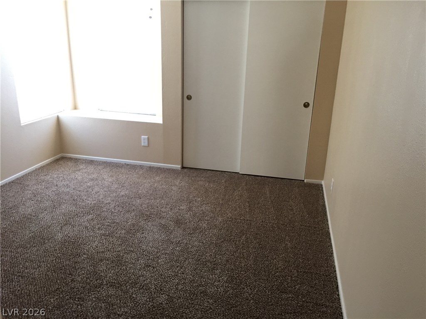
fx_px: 357
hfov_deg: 61.7
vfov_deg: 48.2
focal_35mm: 29
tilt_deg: -17.6
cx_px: 213
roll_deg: -2.6
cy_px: 160
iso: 125
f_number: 2.2
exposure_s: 1/15
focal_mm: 4.15
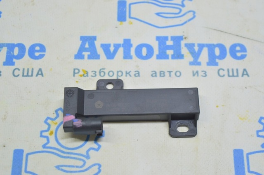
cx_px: 132
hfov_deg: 24.6
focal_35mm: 82
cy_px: 88
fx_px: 604
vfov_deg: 16.5
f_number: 5.6
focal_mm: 55
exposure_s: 1/20
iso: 400
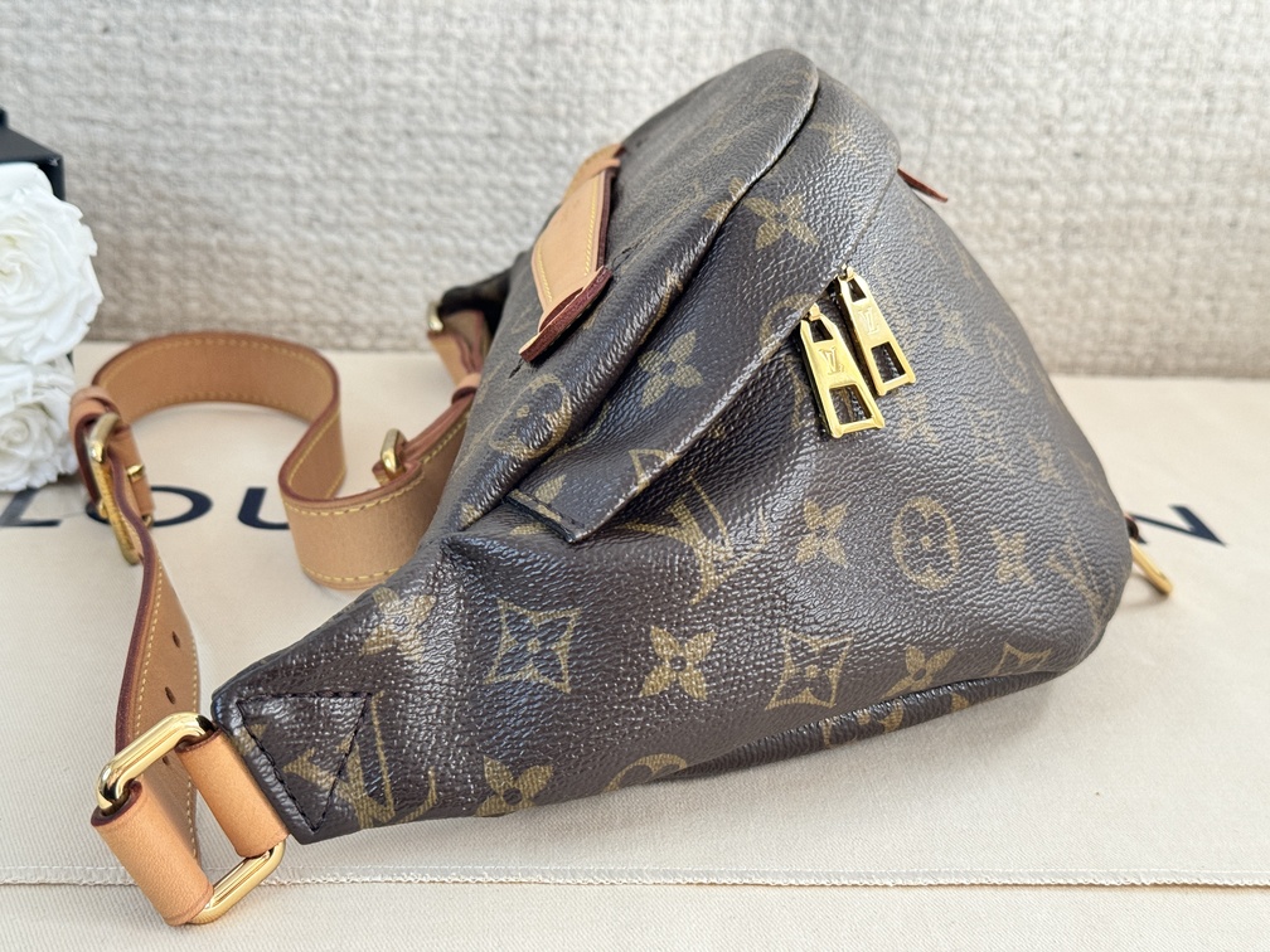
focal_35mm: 48
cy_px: 476
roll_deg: -2.5
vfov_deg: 30.3
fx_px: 1761
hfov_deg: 39.7
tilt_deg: -19.2
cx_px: 635
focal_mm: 6.86
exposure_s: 1/59
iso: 200
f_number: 1.78
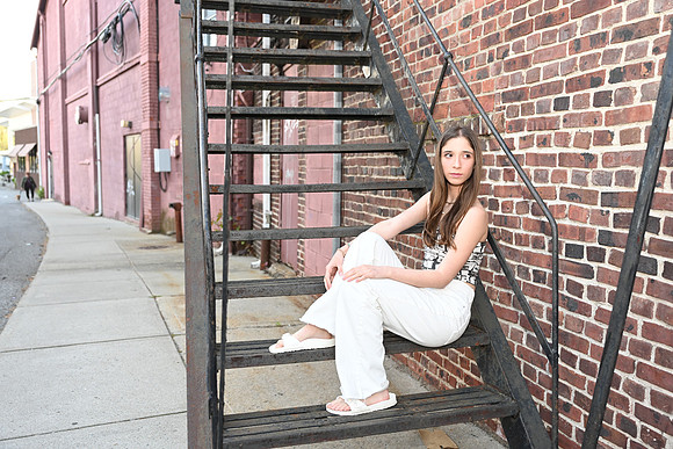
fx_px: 570
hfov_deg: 61.1
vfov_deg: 43.0
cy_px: 224
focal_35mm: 30
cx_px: 336
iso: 250
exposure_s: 1/160
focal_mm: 30.5
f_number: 3.2
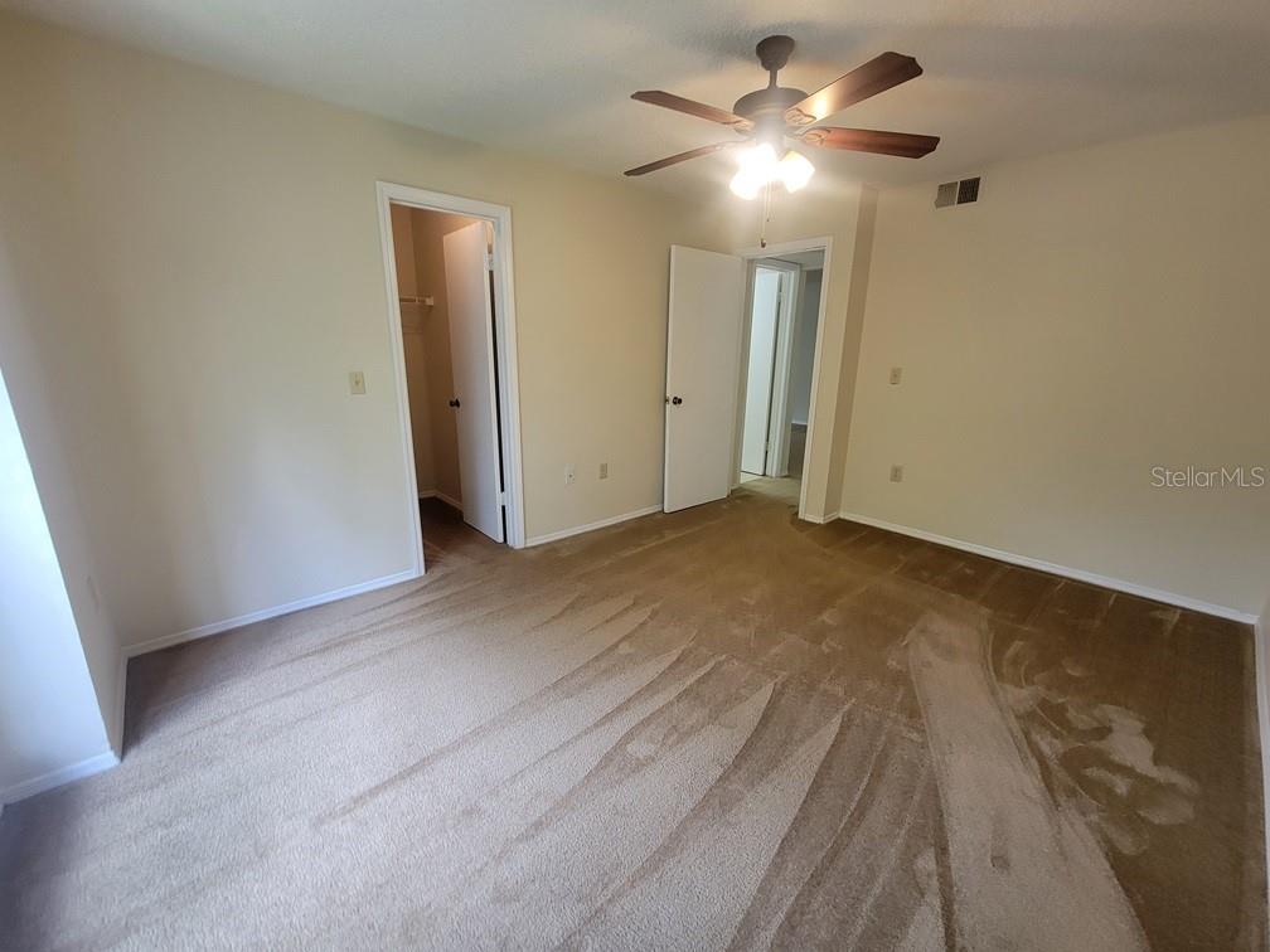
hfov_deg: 106.2
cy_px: 476
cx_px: 635
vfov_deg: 89.9
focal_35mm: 13
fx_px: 477
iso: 160
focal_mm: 2.2
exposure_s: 1/60
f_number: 2.2
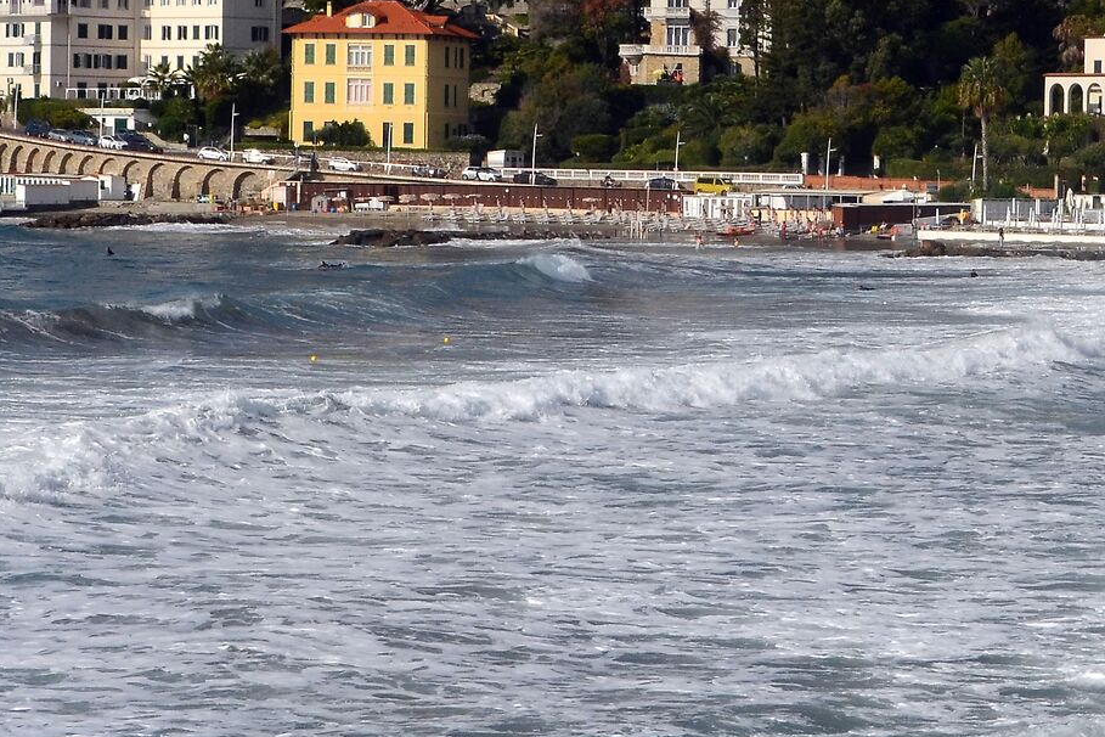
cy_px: 216
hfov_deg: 14.8
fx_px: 4245
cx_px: 813
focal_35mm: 138
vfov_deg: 9.9
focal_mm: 35
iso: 400
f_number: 16
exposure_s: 1/800
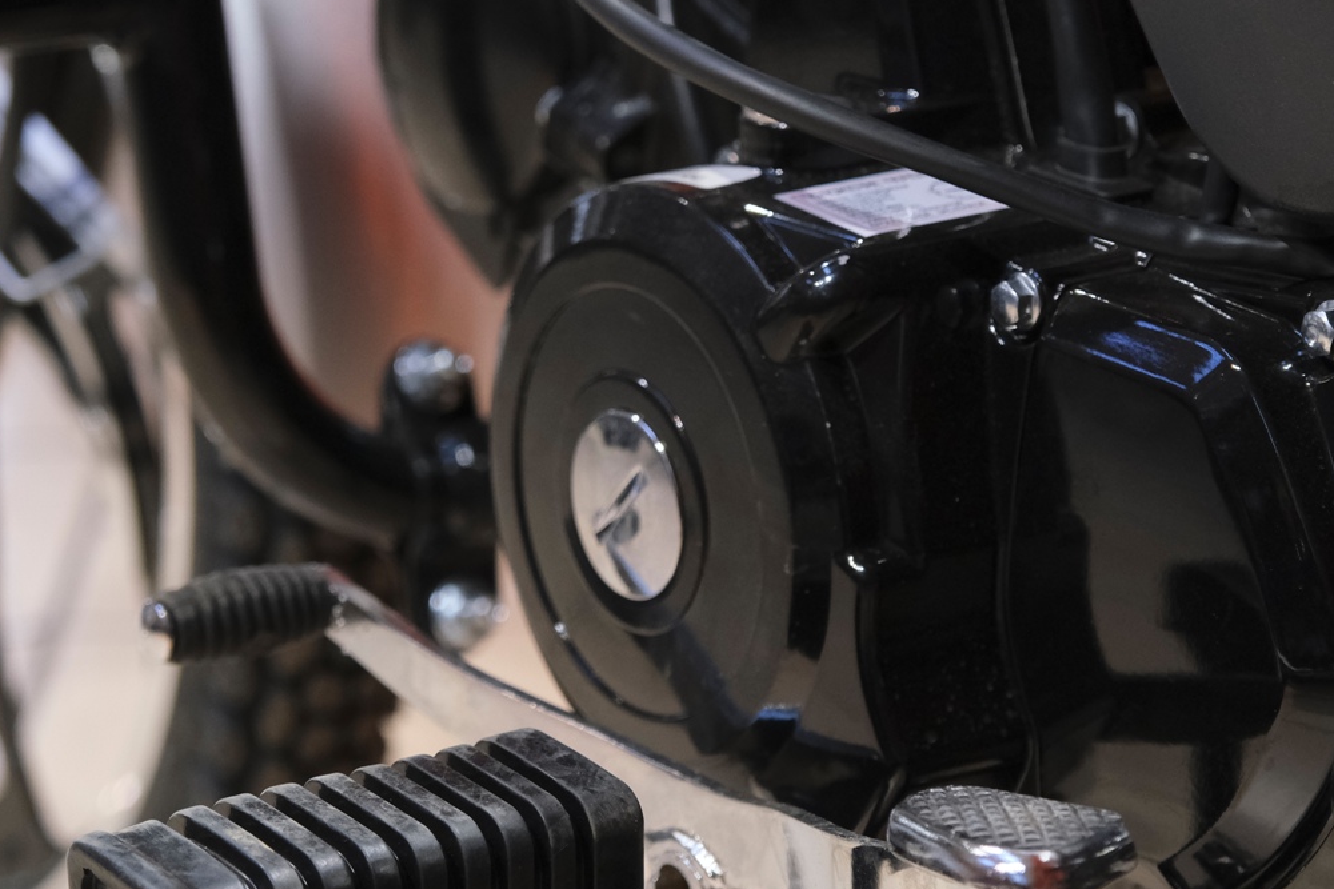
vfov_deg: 12.2
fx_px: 4151
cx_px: 707
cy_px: 382
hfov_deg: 18.3
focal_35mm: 112
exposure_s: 1/100
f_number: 4
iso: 1600
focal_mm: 46.6
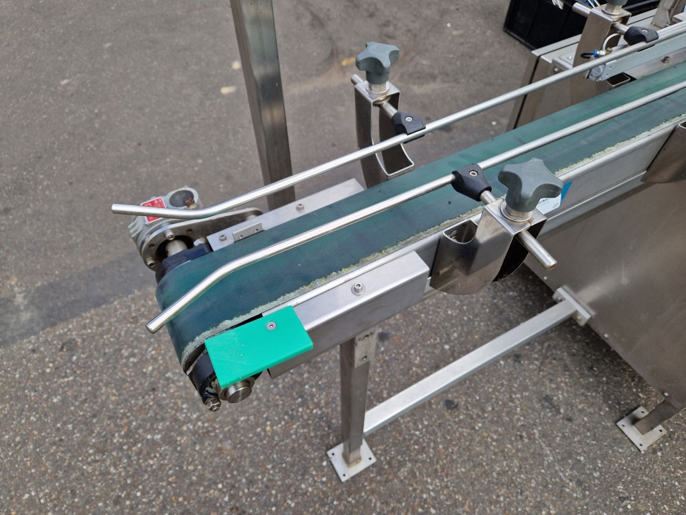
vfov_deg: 58.9
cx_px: 343
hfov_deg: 73.9
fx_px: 456
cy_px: 258
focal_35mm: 23
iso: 50
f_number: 1.8
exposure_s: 1/402
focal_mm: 5.4
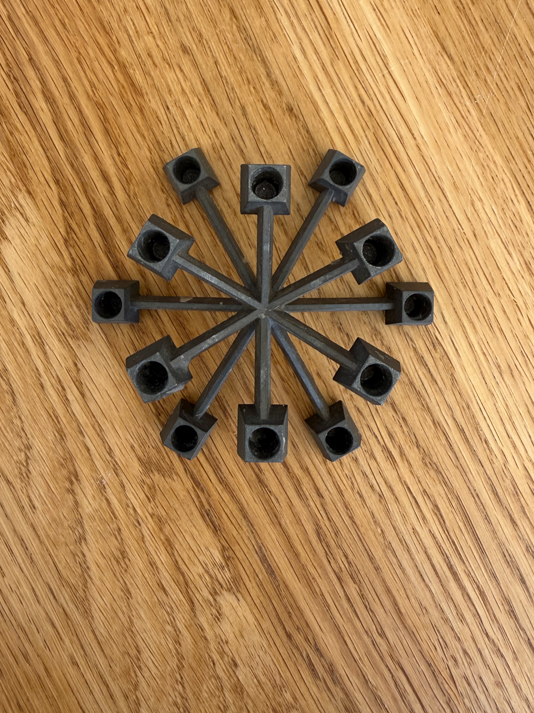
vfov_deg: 63.1
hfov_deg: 49.7
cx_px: 260
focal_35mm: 28
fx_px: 576
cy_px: 300
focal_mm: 2.22
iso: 64
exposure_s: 1/99
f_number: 2.2
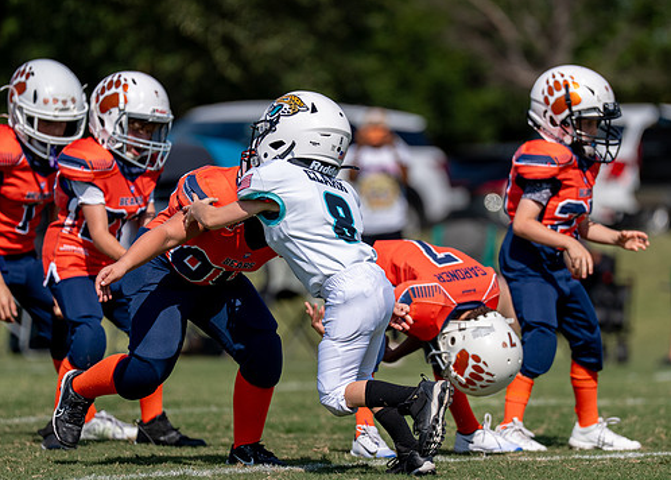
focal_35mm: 367
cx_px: 403
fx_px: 6996
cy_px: 260
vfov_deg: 3.9
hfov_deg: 5.5
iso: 125
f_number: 2.8
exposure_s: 1/4000
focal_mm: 200
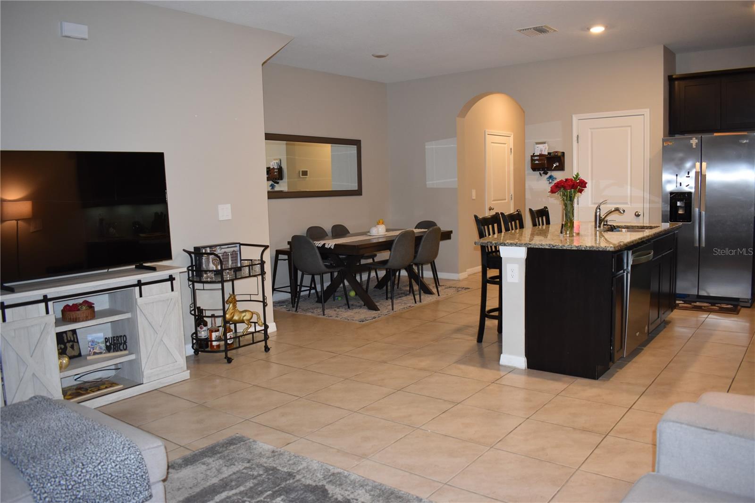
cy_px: 252
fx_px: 566
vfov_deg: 47.9
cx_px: 378
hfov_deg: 67.4
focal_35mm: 27
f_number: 3.8
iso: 800
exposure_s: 1/60
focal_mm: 18
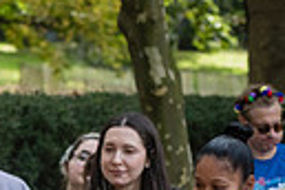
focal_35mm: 360
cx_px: -312
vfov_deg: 3.8
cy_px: 204
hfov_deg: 5.6
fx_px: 2850
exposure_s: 1/800
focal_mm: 80
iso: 1000
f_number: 5
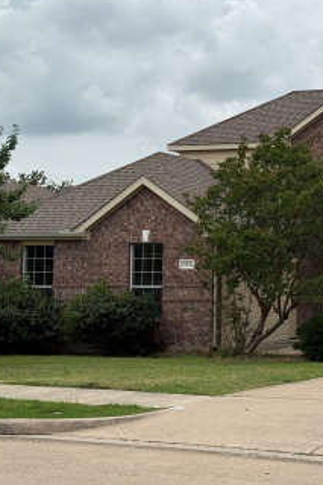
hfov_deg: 16.7
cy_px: 197
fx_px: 1078
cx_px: 318
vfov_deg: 25.3
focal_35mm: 80
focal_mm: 6.76
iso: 64
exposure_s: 1/8772
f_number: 1.78
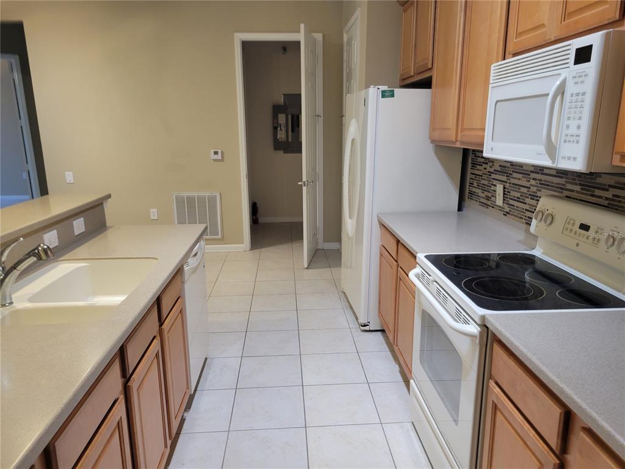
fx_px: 469
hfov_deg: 67.3
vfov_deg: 53.1
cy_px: 234
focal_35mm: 26
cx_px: 312
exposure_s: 1/40
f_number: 1.8
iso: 160
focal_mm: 5.4
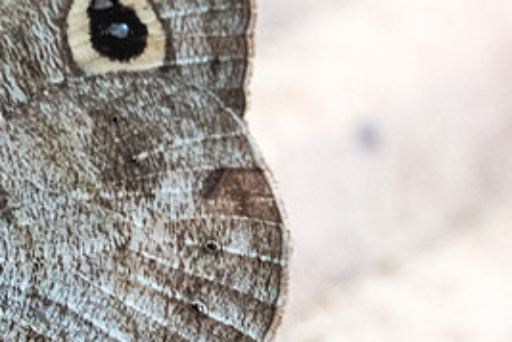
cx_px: 89
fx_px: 13866
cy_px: 209
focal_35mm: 975
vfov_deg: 1.4
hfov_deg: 2.1
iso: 1600
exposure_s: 1/200
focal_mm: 150
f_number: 6.3
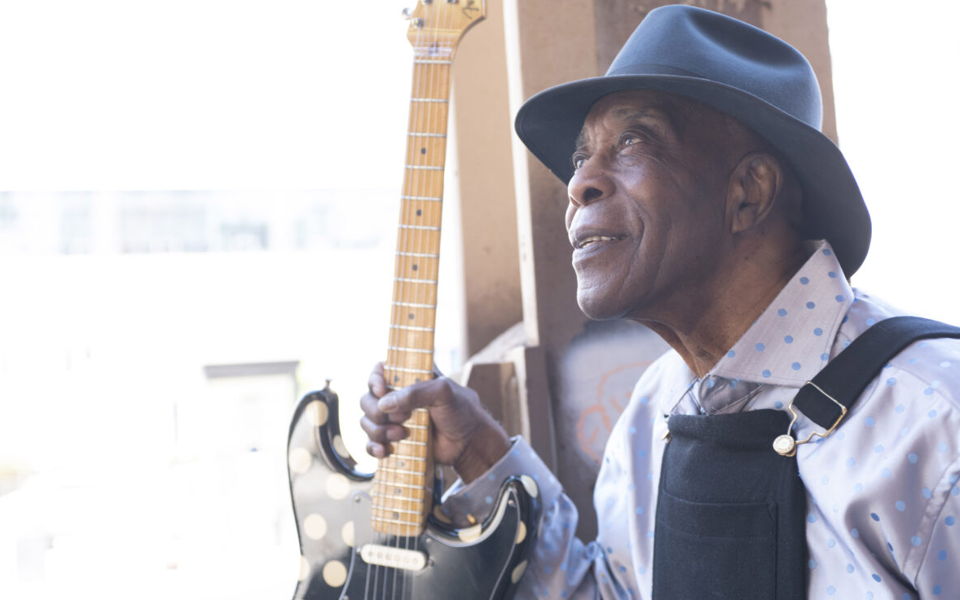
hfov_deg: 37.5
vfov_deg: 24.0
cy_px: 297
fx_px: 1413
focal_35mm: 54
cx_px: 474
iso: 800
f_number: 4
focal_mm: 52
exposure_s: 1/200
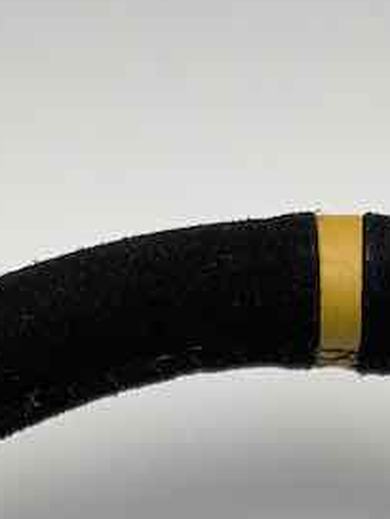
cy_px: 1051
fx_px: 1831
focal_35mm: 122
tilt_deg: -84.1
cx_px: 323
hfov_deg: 12.1
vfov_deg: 13.7
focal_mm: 4.25
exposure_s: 1/289
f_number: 1.8
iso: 25
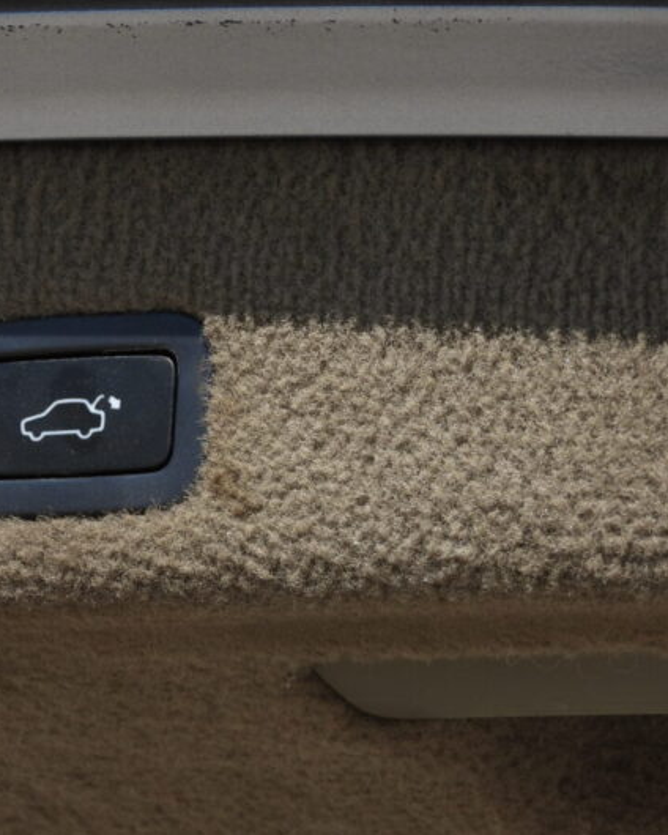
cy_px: 419
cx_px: 148
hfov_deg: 6.9
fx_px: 5511
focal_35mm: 223
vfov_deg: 8.7
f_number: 4
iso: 100
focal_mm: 30.5
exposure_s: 1/1000
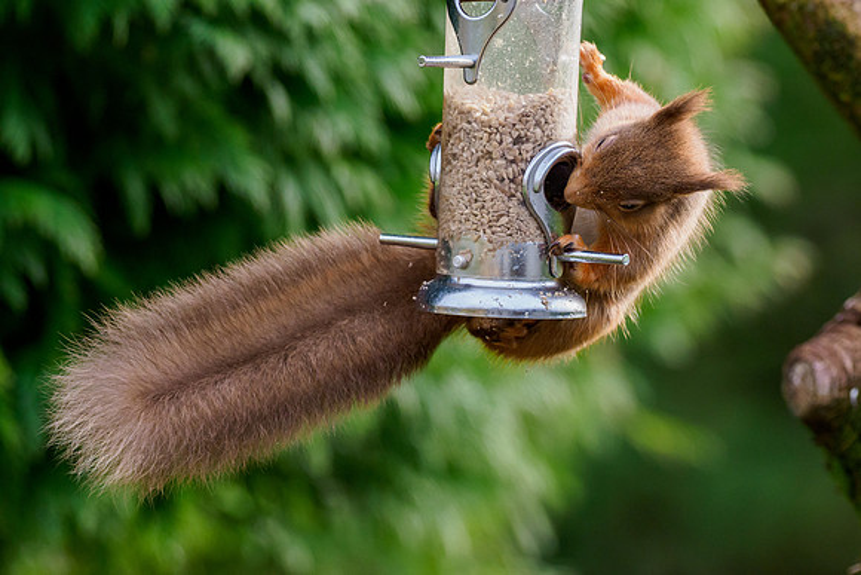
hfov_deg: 3.3
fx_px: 14953
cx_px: 430
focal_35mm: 625
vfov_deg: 2.2
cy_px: 300
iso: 1600
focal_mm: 300
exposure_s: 1/640
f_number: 4.5
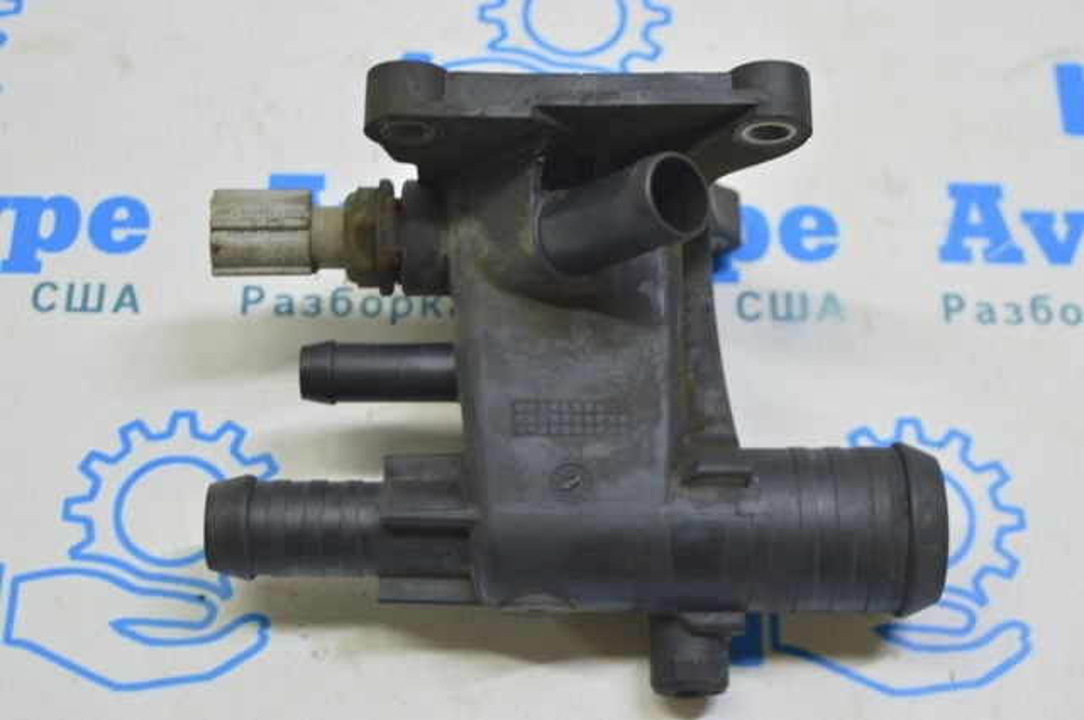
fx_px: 2030
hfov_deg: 29.9
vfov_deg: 20.1
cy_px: 360
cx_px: 542
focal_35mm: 68
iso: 400
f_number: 5.6
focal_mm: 45
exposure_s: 1/20
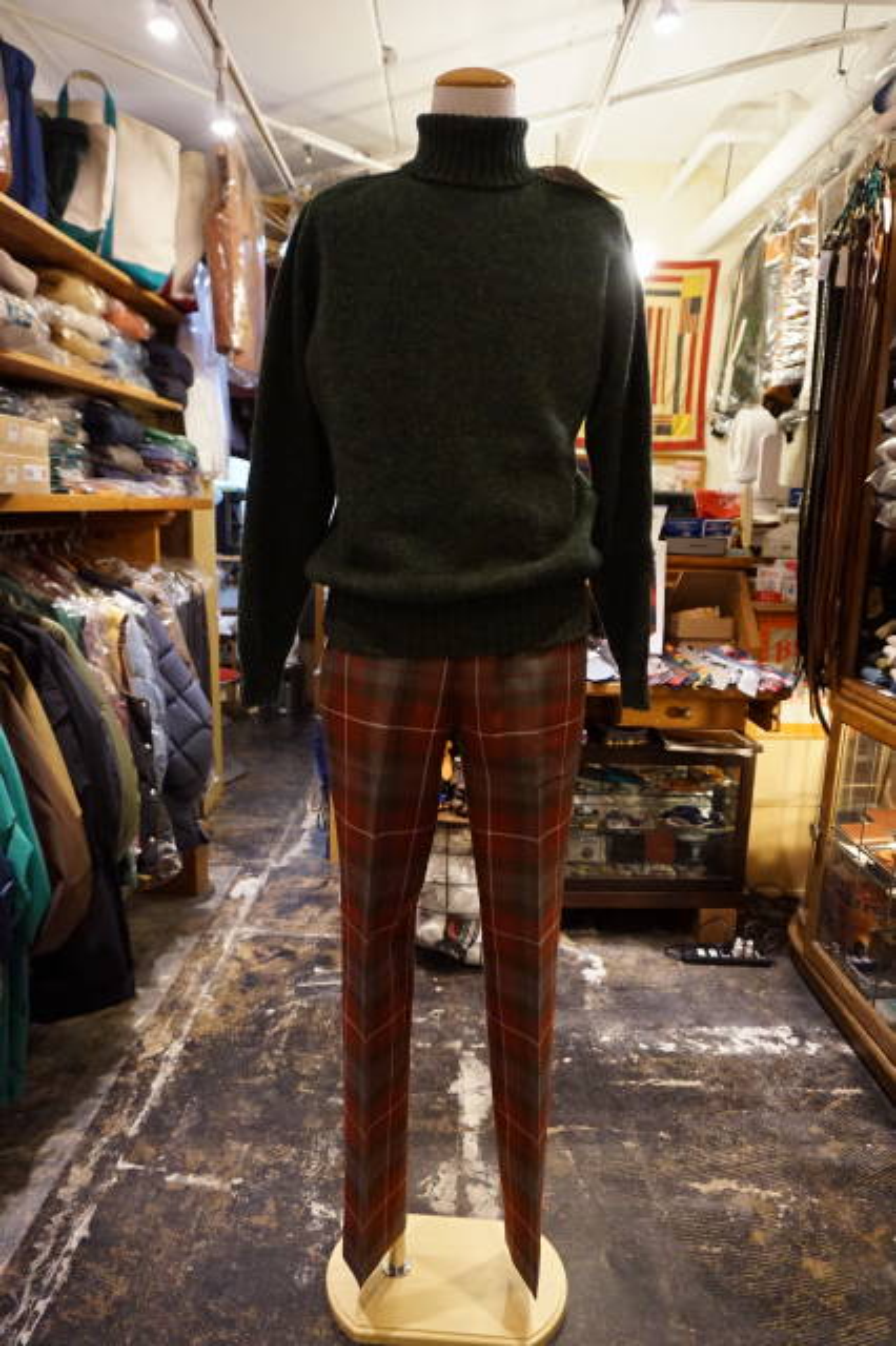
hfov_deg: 53.1
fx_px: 897
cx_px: 448
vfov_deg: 73.8
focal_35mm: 24
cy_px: 673
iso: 3200
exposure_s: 1/100
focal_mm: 16
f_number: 3.5
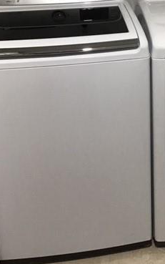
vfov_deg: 34.9
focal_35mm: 57
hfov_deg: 22.4
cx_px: 134
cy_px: 64
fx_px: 410
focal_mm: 3.3
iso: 100
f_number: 2.4
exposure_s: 1/30
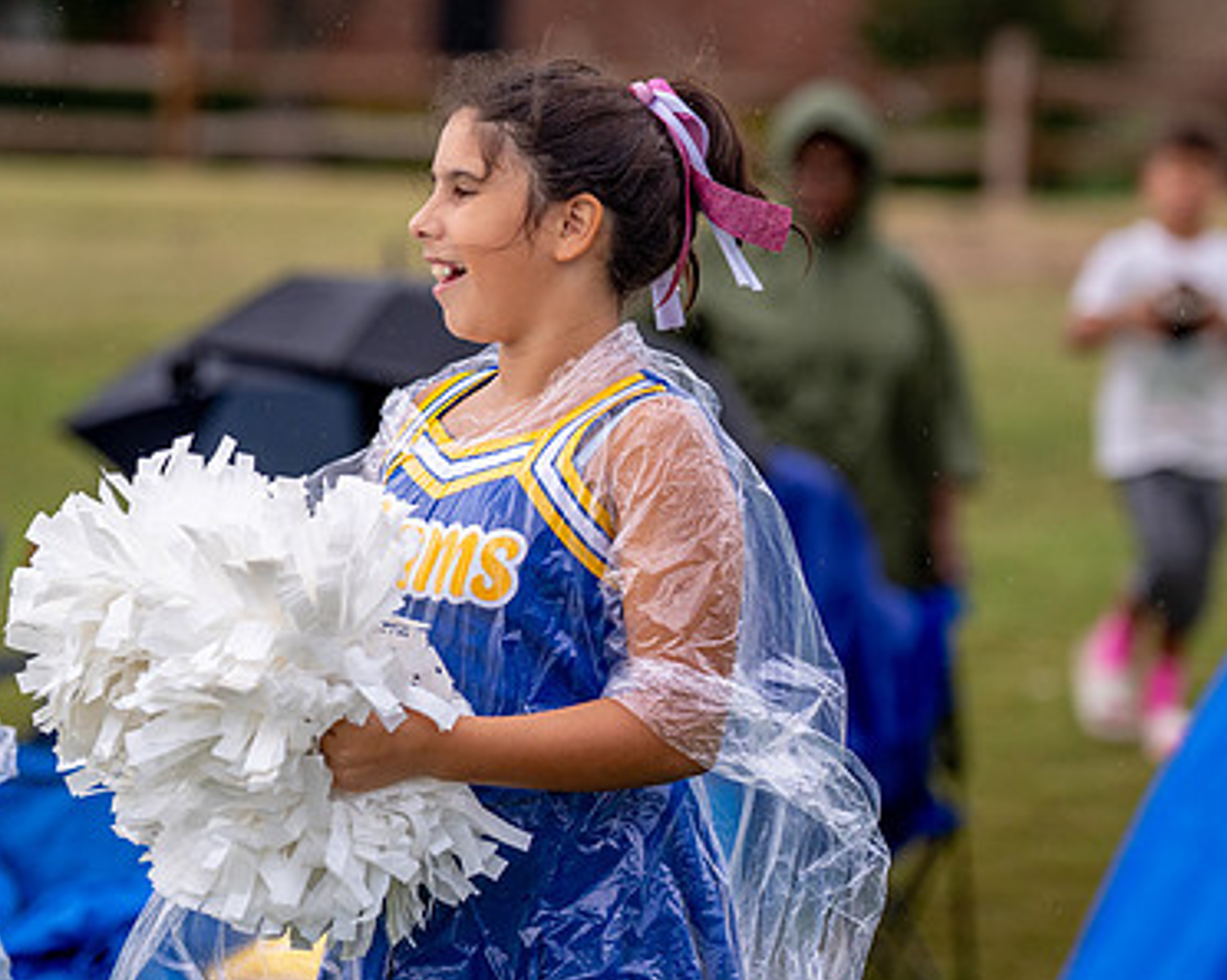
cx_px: 577
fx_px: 8709
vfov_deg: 6.4
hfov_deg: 8.1
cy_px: 442
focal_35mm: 240
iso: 400
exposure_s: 1/1600
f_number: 2.8
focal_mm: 137
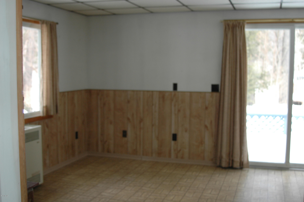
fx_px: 354
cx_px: 152
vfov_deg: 31.8
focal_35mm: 42
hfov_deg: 46.4
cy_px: 101
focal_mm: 28
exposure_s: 1/160
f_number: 3.5
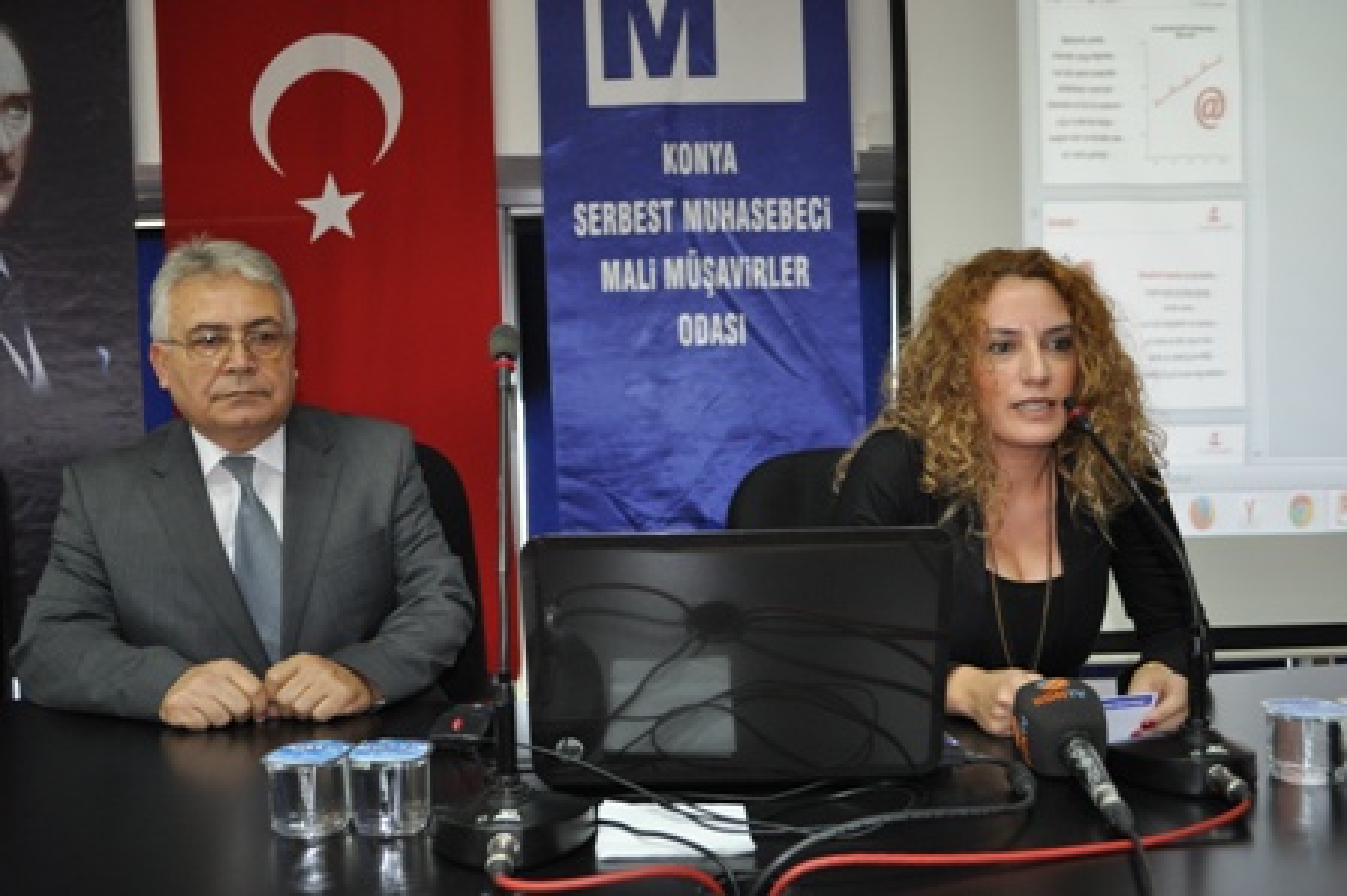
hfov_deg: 57.3
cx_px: 674
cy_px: 448
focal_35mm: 33
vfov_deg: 39.9
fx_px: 1234
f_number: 3.8
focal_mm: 22
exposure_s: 1/60
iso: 800
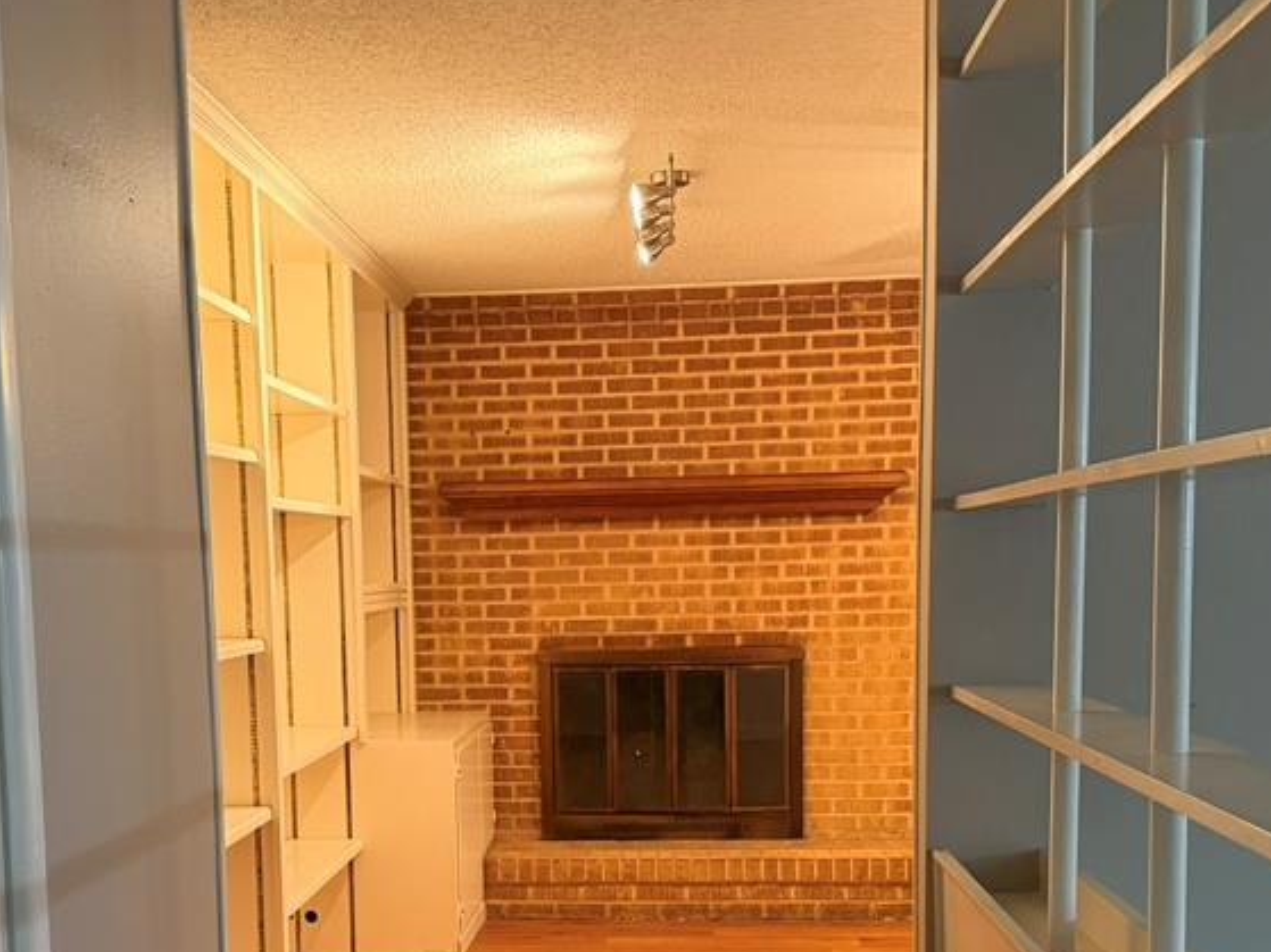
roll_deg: +2.1
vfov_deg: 32.1
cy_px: 750
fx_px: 1615
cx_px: 541
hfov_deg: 42.8
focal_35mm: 44
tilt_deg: -5.0
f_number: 1.78
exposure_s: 1/60
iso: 640
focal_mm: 6.76
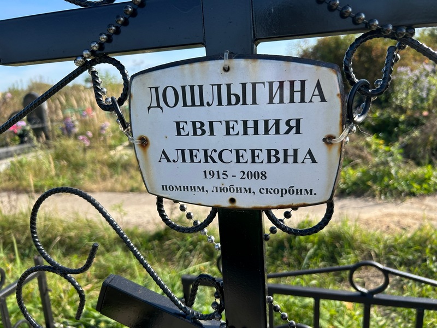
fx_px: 328
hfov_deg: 67.3
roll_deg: +3.5
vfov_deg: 53.1
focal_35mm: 26
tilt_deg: -14.5
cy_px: 164
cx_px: 218
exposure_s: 1/1724
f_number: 1.5
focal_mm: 5.7
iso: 50
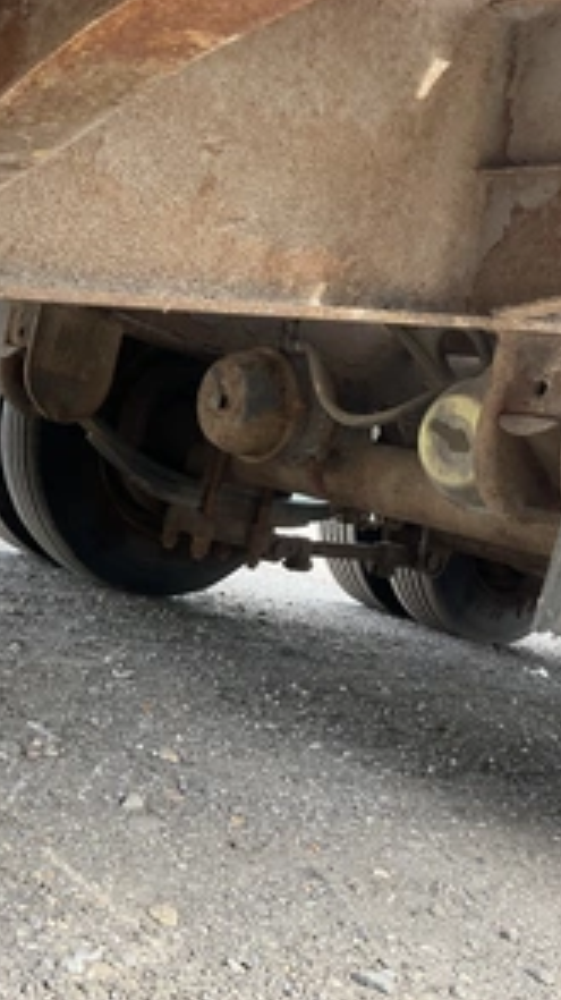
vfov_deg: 47.4
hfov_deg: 27.6
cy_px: 497
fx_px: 1139
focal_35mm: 43
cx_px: 218
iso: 50
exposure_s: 1/122
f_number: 1.8
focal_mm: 3
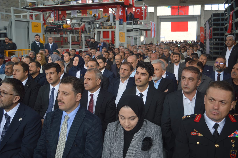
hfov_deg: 51.3
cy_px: 79
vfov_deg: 35.5
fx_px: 248
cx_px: 119
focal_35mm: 38
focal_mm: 25
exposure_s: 1/30
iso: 100
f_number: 4
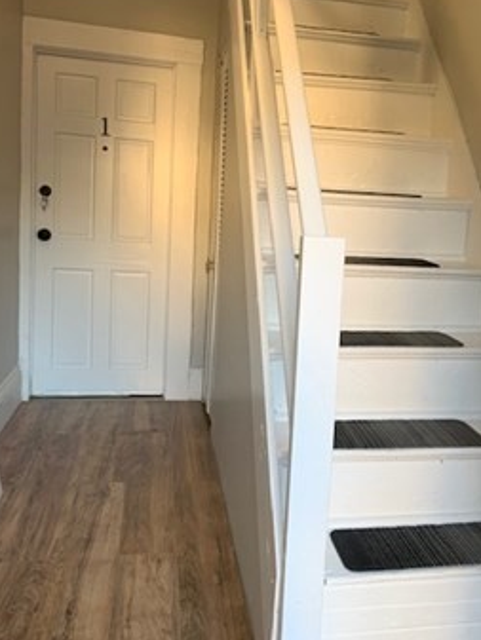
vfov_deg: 50.1
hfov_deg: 38.2
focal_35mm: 37
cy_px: 310
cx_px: 329
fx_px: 685
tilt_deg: -4.6
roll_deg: -3.1
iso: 50
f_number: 1.8
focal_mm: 4.25
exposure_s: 1/60
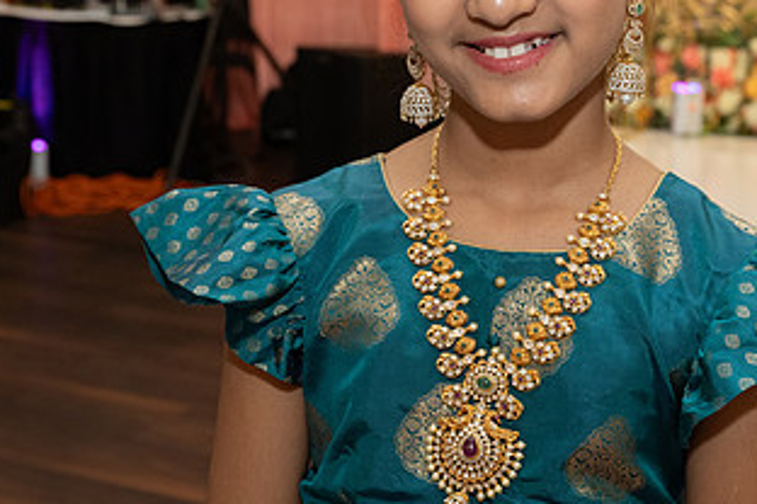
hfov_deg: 26.5
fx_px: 1598
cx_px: 512
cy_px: 101
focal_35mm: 76
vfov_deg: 17.8
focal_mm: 40
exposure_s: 1/160
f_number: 5.6
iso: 1250
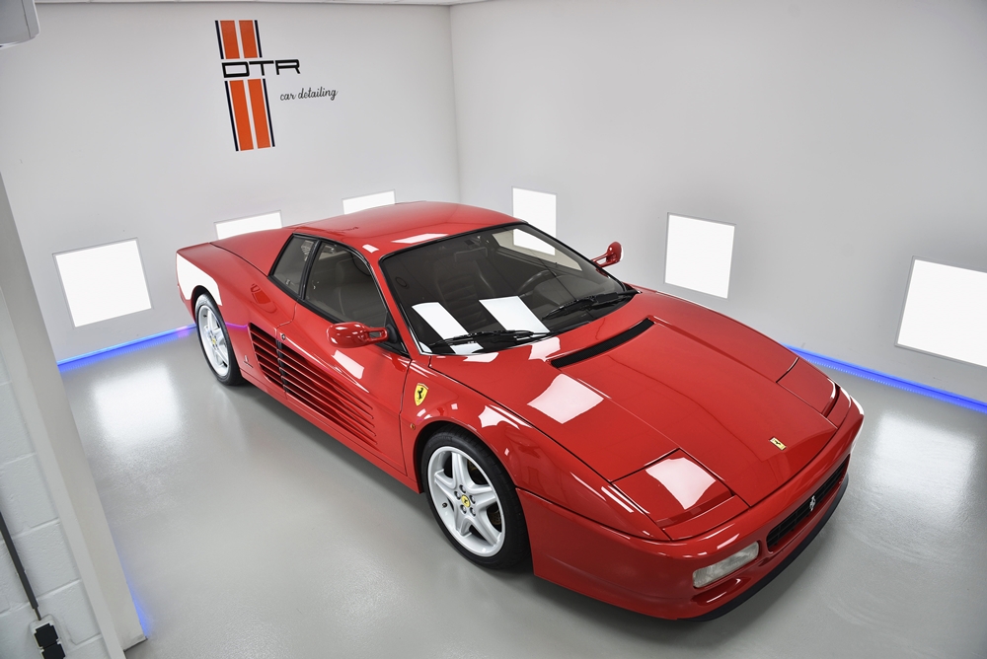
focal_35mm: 24
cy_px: 330
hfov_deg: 73.7
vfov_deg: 53.2
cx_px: 494
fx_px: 658
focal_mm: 24
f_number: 5.6
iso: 100
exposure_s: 1/30
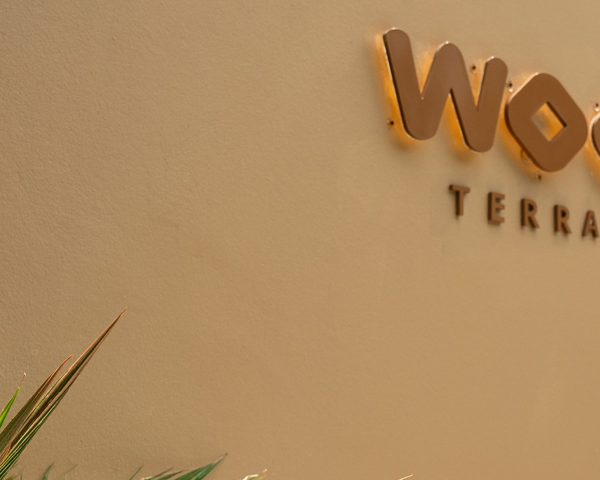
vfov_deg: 25.3
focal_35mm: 60
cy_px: 303
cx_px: 545
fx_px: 1066
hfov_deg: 30.0
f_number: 4.5
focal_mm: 24
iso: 400
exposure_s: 1/500
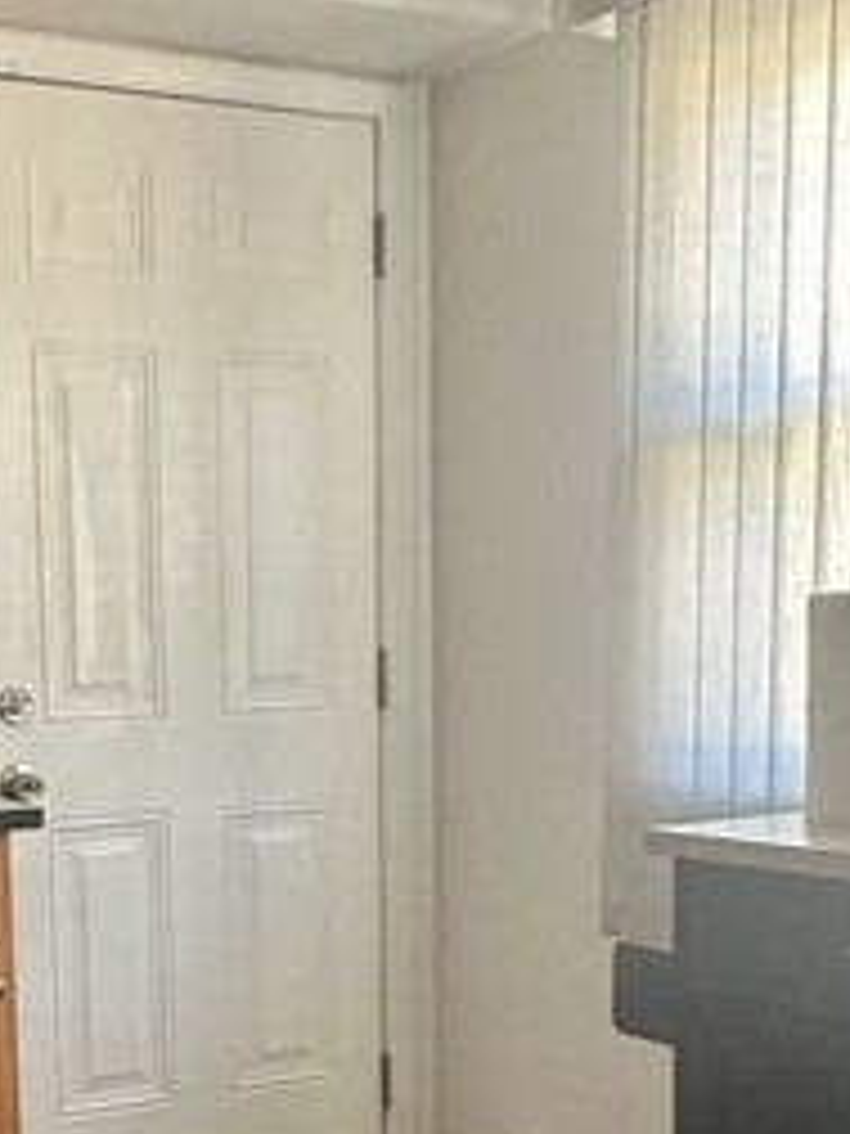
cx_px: 202
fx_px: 1964
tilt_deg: -9.1
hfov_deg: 24.1
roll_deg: +0.8
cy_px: 950
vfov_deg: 31.1
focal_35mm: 60
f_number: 2.2
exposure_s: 1/73
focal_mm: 2.22
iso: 320
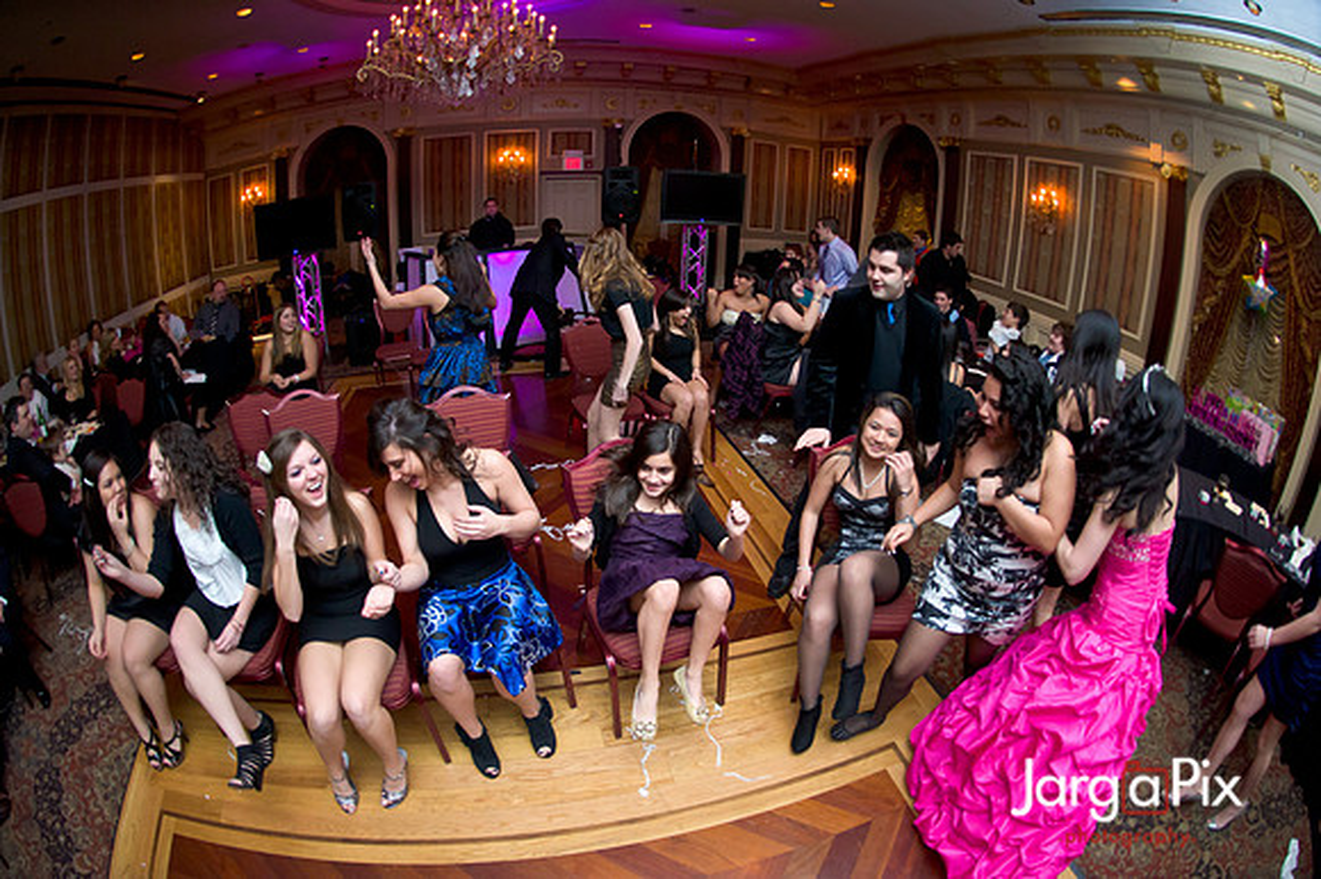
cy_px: 440
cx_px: 660
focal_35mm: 16
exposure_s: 1/125
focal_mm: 16
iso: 3200
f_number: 3.2
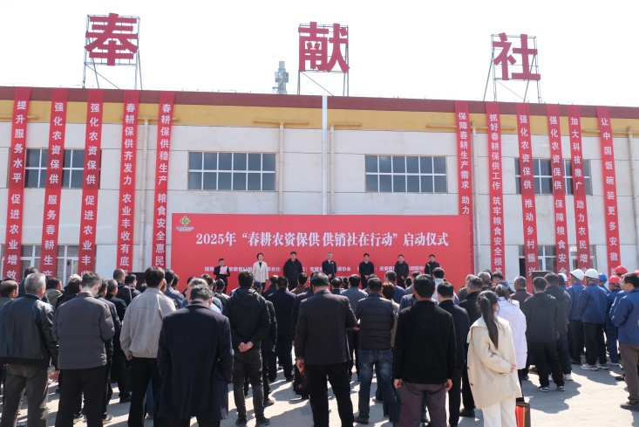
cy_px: 214
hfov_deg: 67.4
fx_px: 479
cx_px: 320
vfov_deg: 47.9
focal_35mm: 27
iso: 160
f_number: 5.6
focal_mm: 18
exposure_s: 1/200
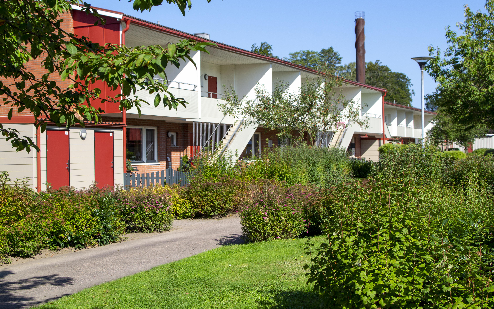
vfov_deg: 22.0
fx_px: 794
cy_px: 148
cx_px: 248
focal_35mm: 59
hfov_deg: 34.5
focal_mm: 38
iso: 100
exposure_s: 1/250
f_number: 8
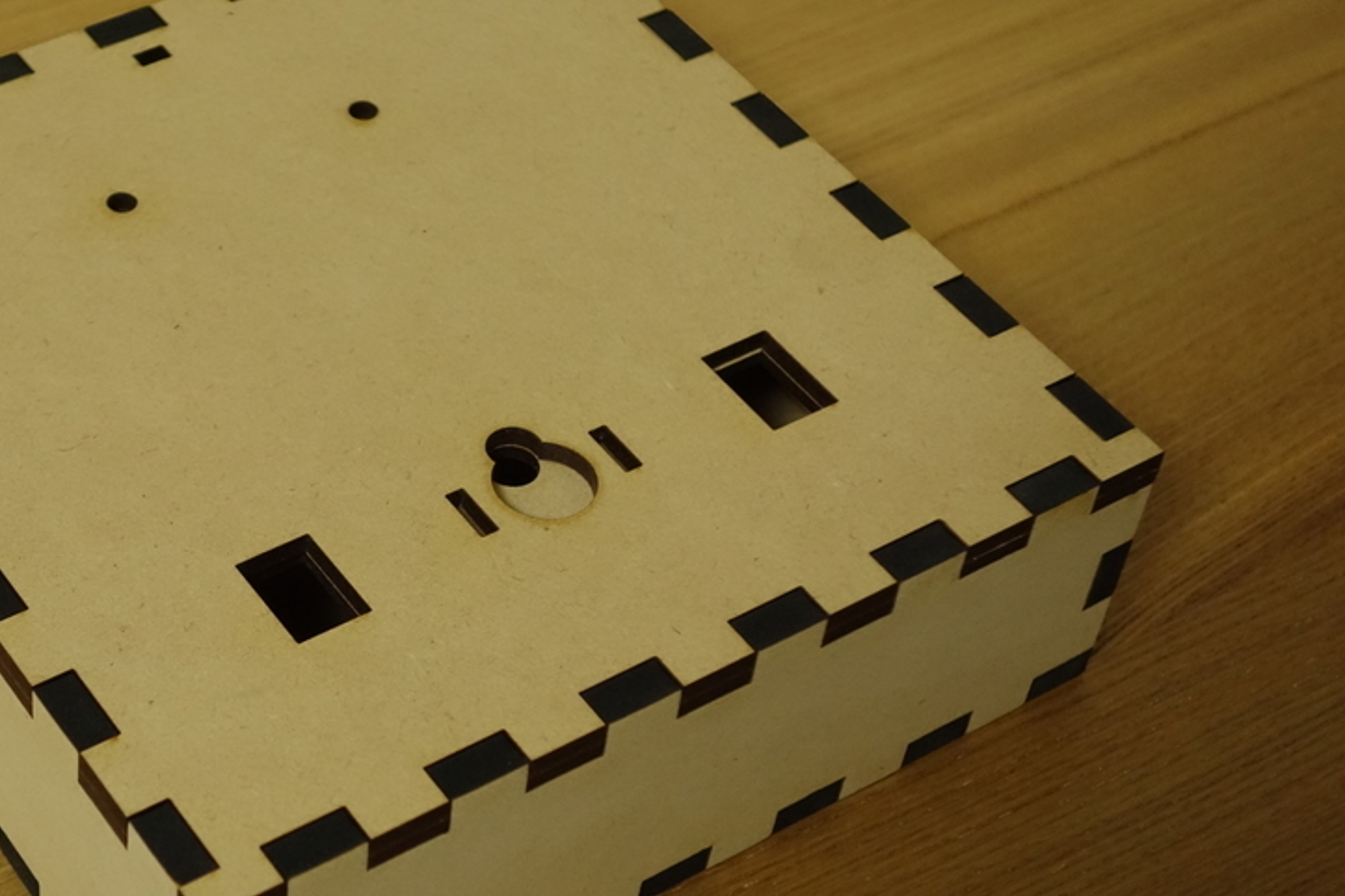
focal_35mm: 83
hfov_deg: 24.1
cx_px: 249
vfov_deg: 16.5
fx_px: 3101
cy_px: 478
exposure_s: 1/80
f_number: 3.2
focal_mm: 18.66
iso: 800
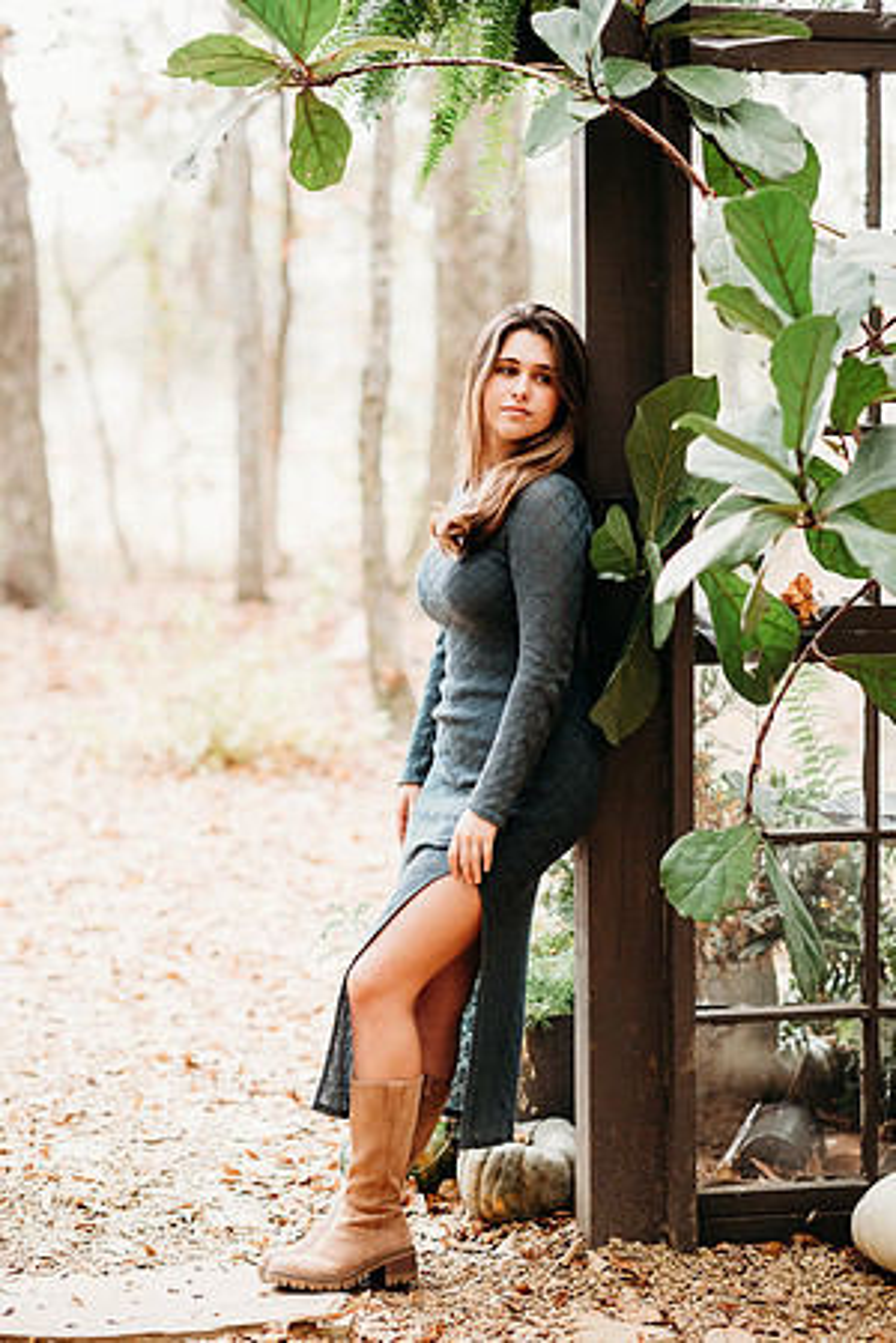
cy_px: 672
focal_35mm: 85
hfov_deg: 16.1
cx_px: 448
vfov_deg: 23.9
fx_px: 3173
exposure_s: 1/320
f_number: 2.2
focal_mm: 85
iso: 500
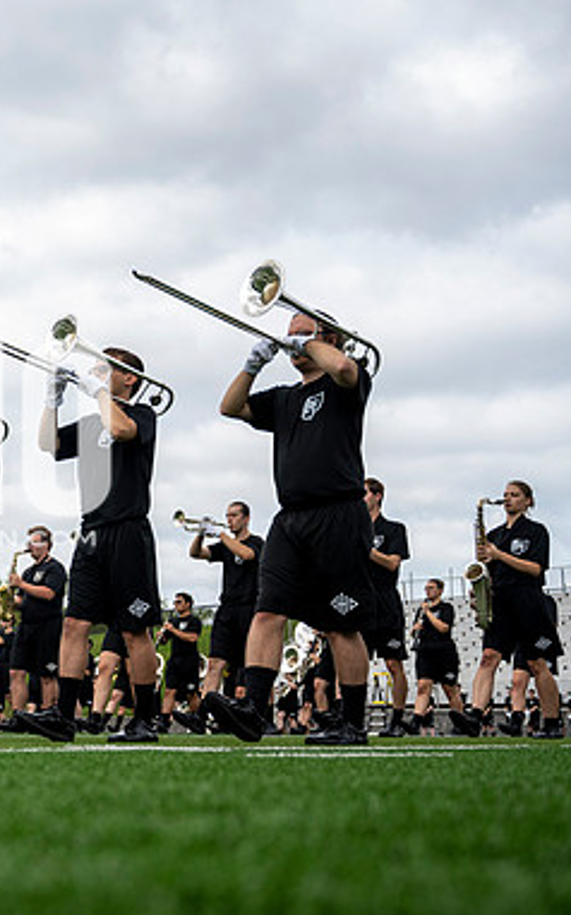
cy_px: 453
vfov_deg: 34.6
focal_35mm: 59
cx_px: -70
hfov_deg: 20.8
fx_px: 1470
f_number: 4
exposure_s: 1/800
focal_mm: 38
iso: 250
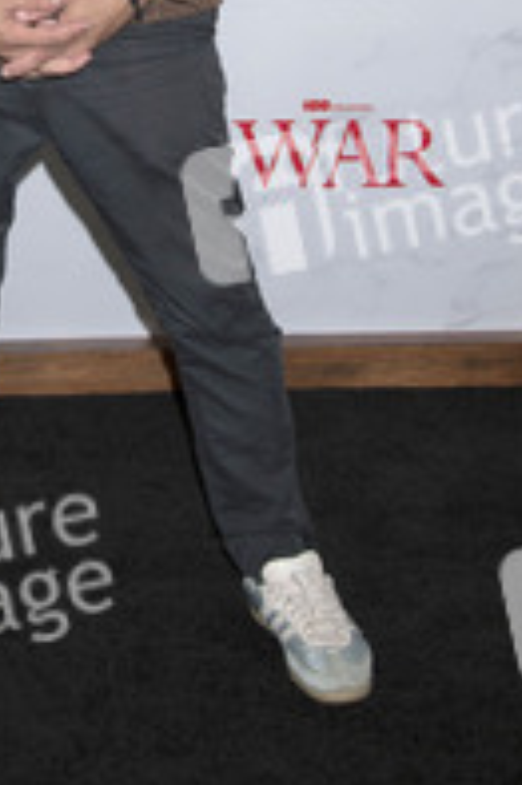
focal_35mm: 77
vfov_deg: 25.0
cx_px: 24
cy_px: -8
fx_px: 1678
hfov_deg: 17.4
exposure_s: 1/200
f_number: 6.3
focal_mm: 38
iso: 640
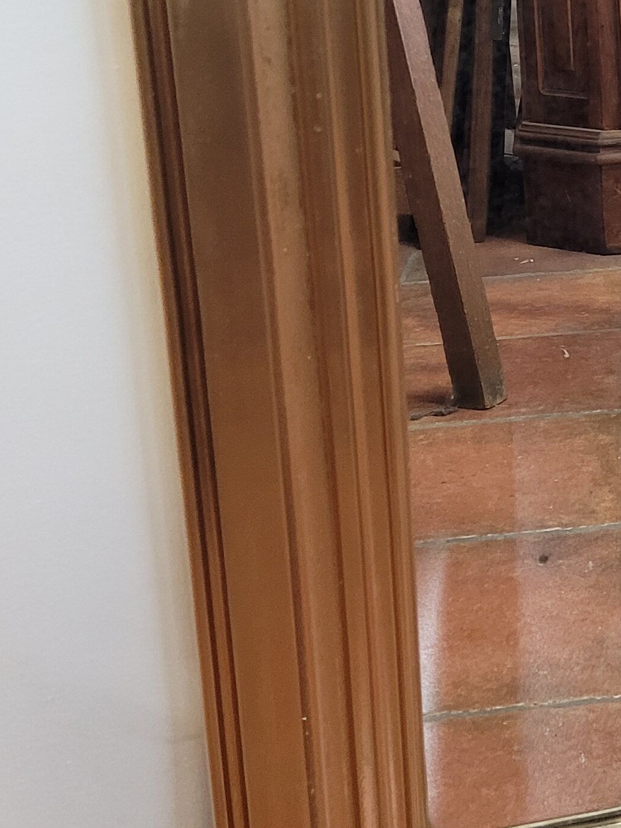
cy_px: 17
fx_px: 1817
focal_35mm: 76
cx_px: 846
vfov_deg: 24.6
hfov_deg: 17.9
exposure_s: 1/50
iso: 400
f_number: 1.8
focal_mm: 5.4
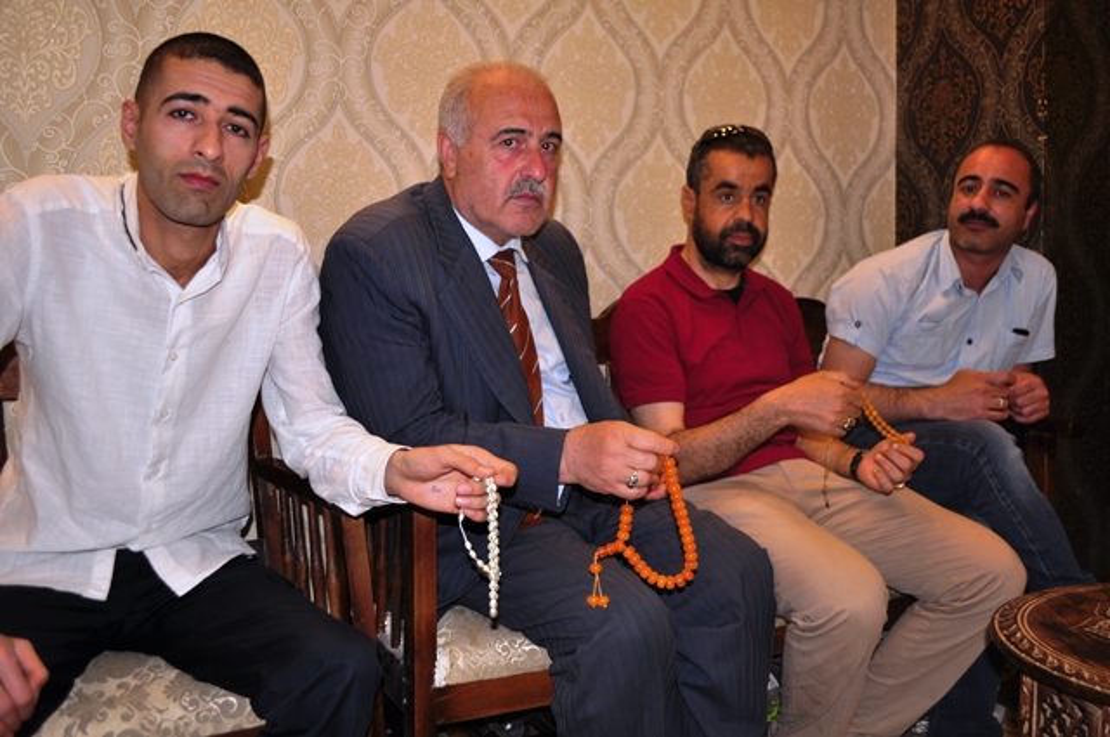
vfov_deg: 39.9
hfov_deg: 57.3
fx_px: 1016
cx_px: 555
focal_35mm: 33
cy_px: 368
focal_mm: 22
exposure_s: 1/60
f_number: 4
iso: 200
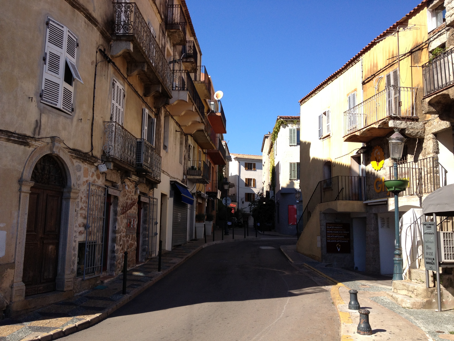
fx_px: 459
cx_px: 227
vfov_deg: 40.7
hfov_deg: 52.6
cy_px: 170
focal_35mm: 35
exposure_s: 1/986
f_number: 2.4
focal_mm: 4.28
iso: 64
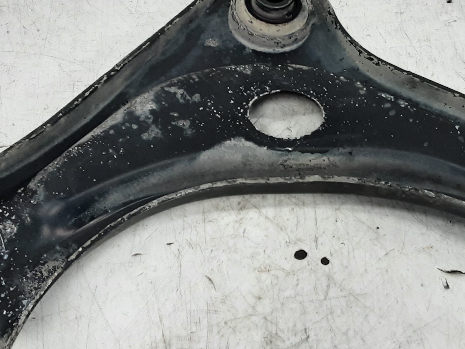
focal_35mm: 57
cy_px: 145
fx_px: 766
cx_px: 293
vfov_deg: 25.6
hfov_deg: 33.6
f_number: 1.9
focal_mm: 2.91
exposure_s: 1/50
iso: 80
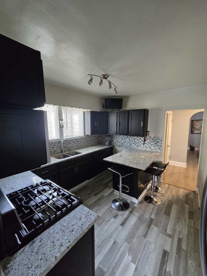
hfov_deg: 89.9
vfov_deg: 106.2
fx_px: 104
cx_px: 104
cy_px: 138
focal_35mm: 13
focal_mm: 2.2
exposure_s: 1/60
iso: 1000
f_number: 2.2
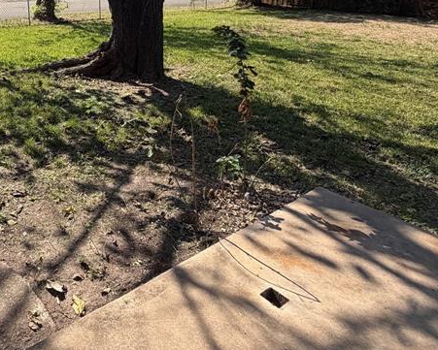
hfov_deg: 52.5
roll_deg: -0.6
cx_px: 73
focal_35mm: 31
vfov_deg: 43.6
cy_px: 45
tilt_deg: -12.2
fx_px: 402
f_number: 2.2
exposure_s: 1/770
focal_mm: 2.22
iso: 40
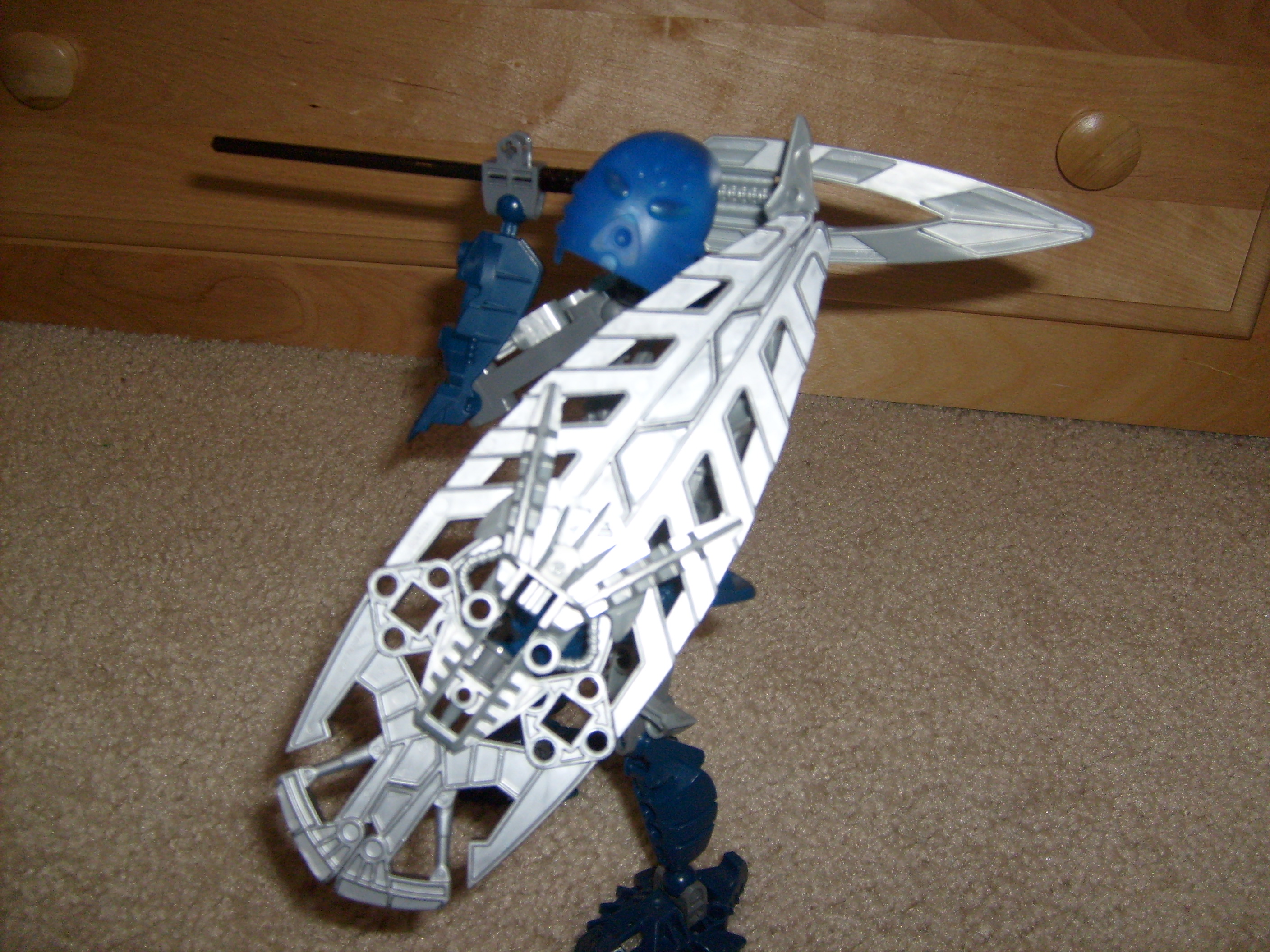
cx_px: 635
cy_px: 476
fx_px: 1284
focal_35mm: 35
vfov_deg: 40.7
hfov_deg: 52.6
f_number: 2.8
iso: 100
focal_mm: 5.8
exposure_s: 1/45
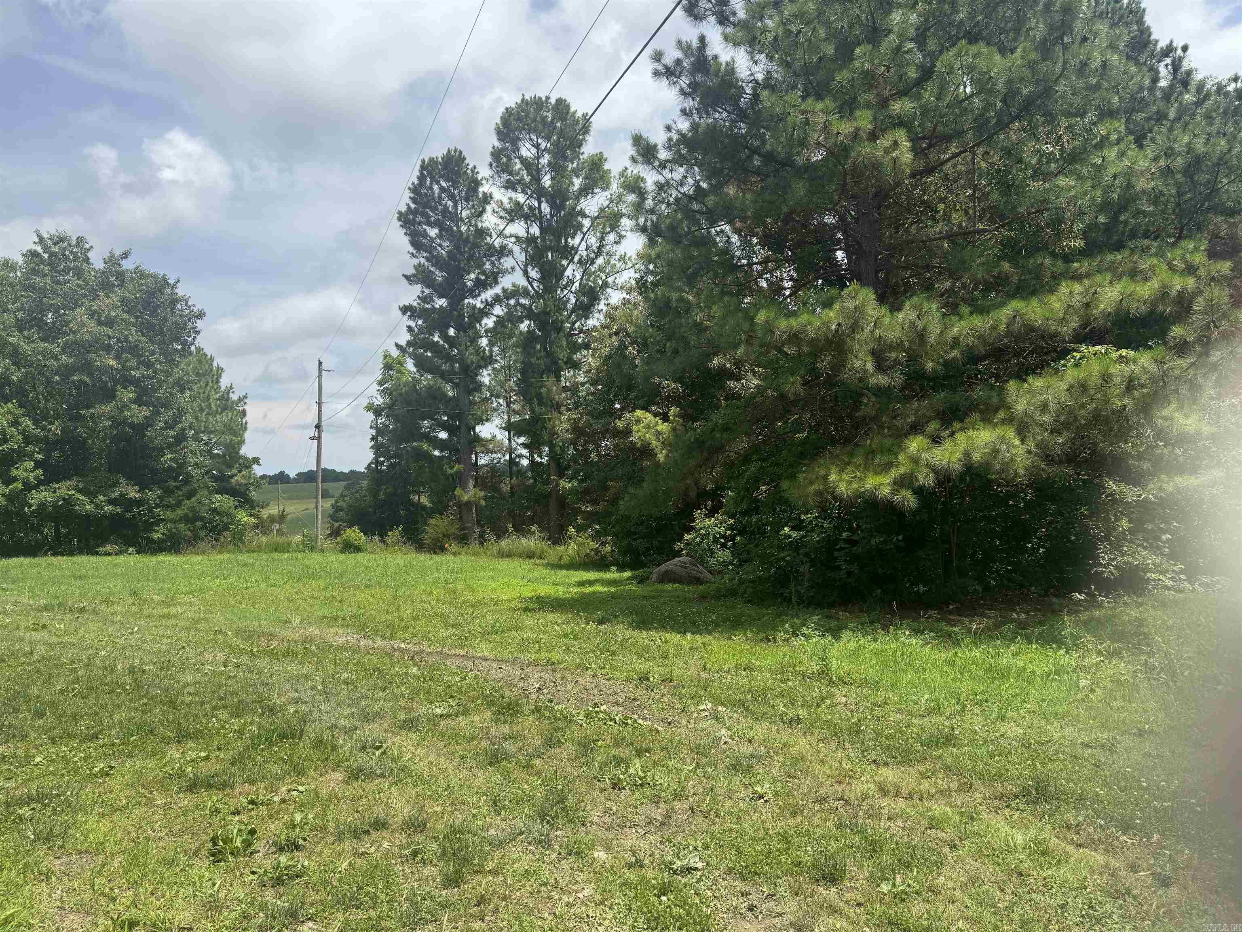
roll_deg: +1.1
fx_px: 861
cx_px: 621
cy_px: 466
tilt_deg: -0.5
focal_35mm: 24
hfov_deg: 71.6
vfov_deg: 56.8
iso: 80
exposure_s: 1/3802
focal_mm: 6.76
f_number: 1.78
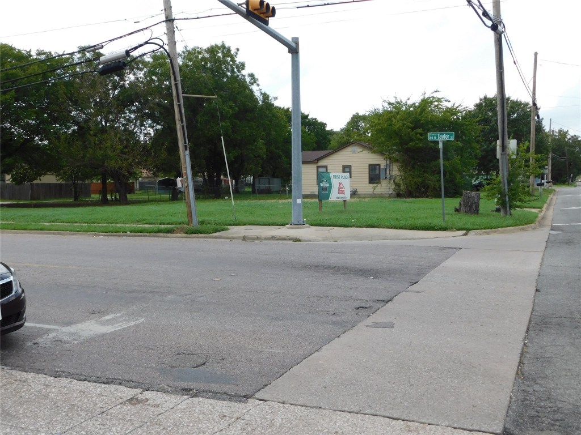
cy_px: 218
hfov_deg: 51.4
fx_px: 604
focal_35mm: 36
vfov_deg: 39.7
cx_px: 290
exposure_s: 1/640
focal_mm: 6.3
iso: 125
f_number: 3.5
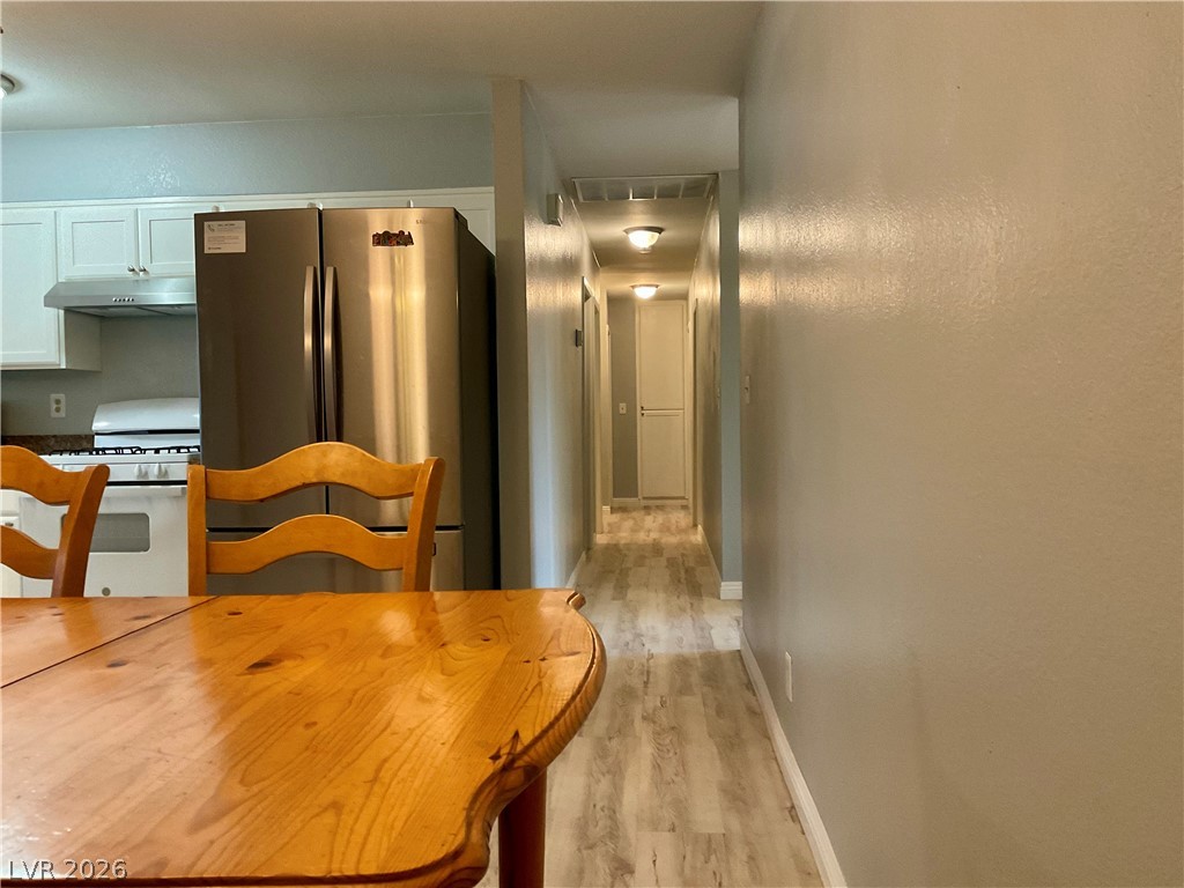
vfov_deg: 48.2
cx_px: 592
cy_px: 444
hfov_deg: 61.7
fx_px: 992
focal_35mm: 29
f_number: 1.8
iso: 160
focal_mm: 3
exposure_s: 1/60
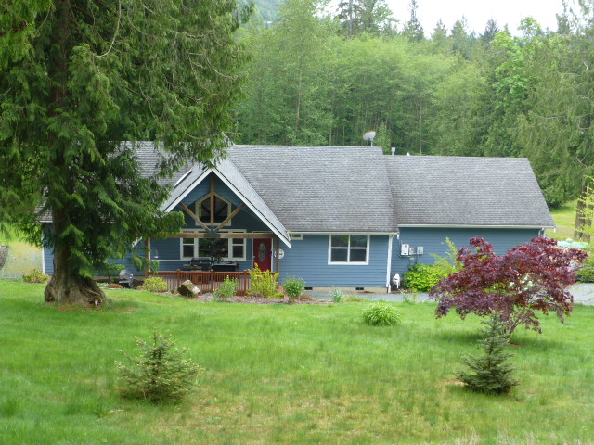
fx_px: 807
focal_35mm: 47
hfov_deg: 40.4
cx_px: 297
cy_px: 222
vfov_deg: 30.9
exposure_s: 1/80
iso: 100
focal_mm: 8.5
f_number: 4.2
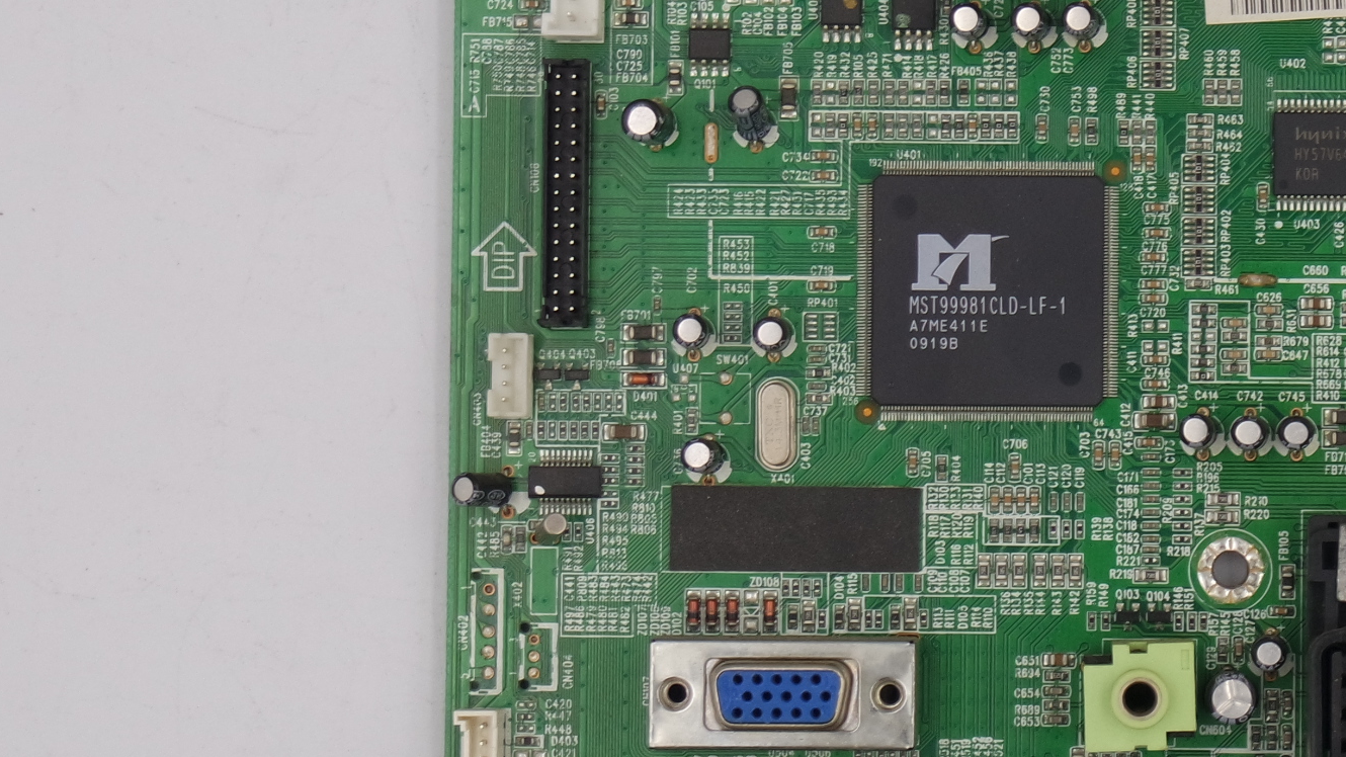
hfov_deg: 14.2
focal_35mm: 150
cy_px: 243
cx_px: 1281
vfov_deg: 8.1
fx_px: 5353
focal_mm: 24
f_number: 5.6
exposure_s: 1/125
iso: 200
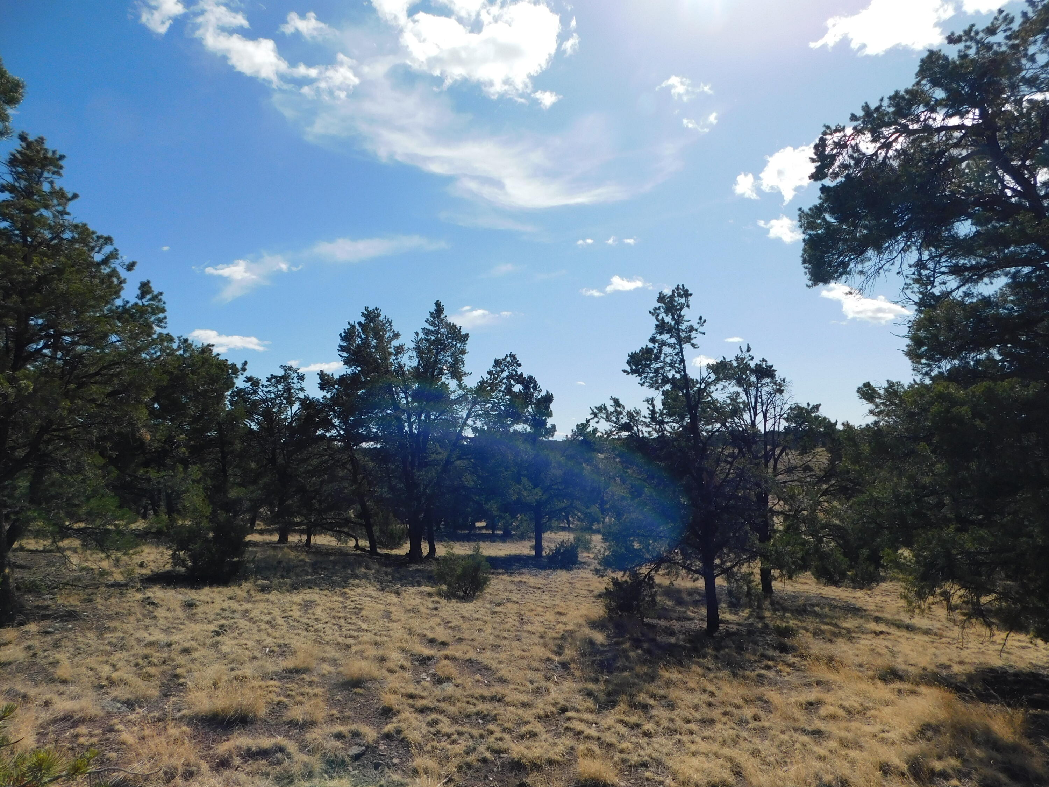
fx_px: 697
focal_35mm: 23
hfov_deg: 73.9
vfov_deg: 58.9
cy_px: 394
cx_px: 524
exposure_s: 1/800
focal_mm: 4
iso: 125
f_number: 6
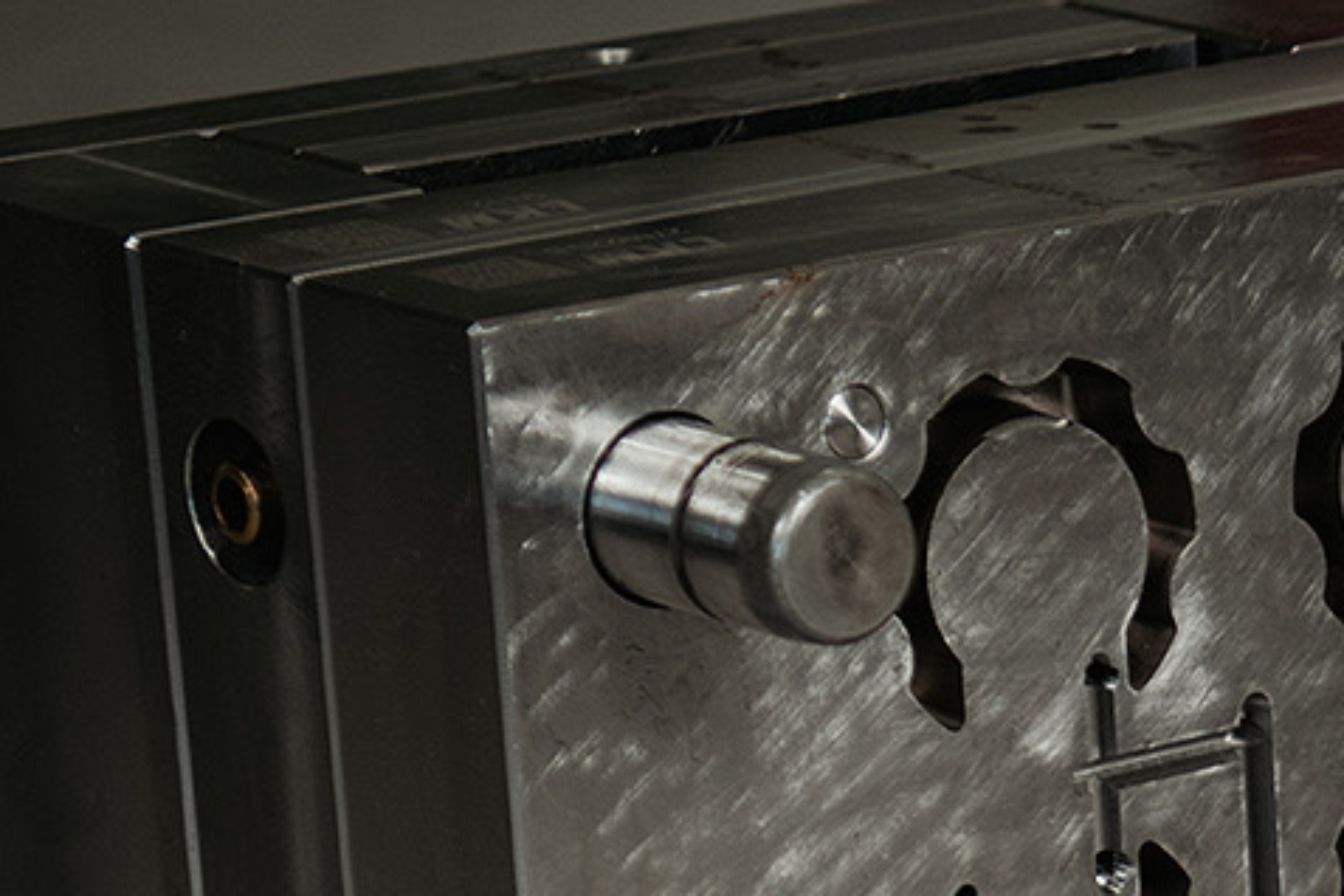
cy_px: 1434
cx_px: 2237
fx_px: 8959
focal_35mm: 240
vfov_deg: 5.7
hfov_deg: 8.3
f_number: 2.8
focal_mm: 60
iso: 100
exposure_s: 1/125
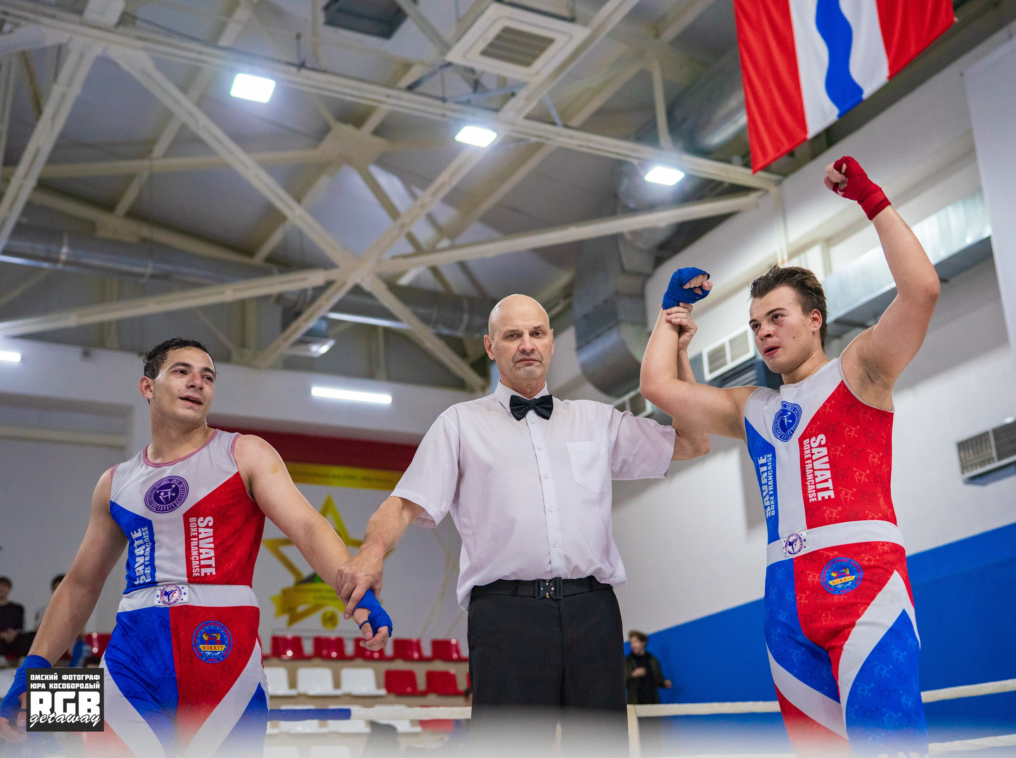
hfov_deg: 38.5
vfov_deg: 29.2
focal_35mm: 50
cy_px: 379
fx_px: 1452
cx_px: 568
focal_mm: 46
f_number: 2.8
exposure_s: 1/1000
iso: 2000
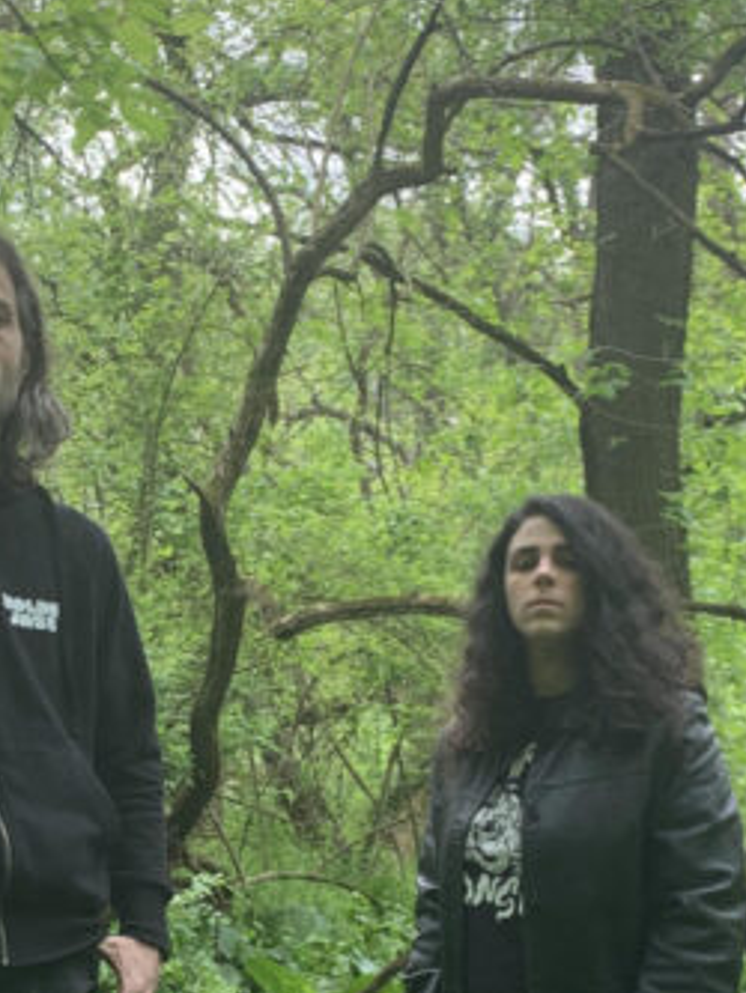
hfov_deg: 18.4
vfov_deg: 23.7
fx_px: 2297
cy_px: 895
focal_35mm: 80
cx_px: 254
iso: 25
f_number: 1.8
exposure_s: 1/122
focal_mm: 4.2
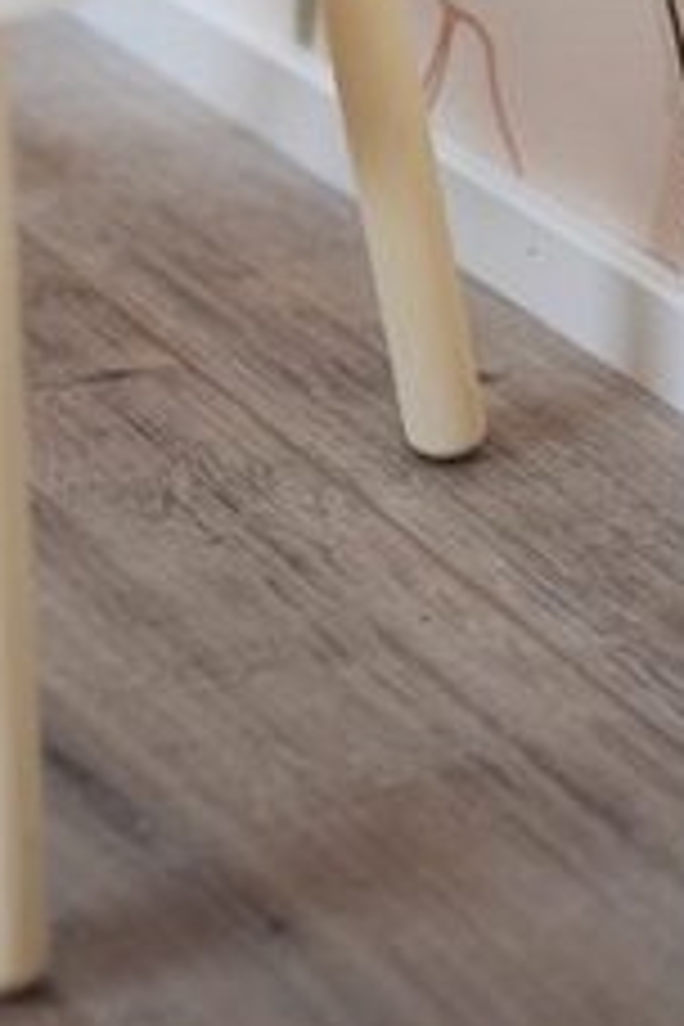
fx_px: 3505
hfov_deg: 10.8
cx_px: -324
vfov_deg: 15.7
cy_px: -351
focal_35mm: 123
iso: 200
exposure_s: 1/250
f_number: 1.4
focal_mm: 35
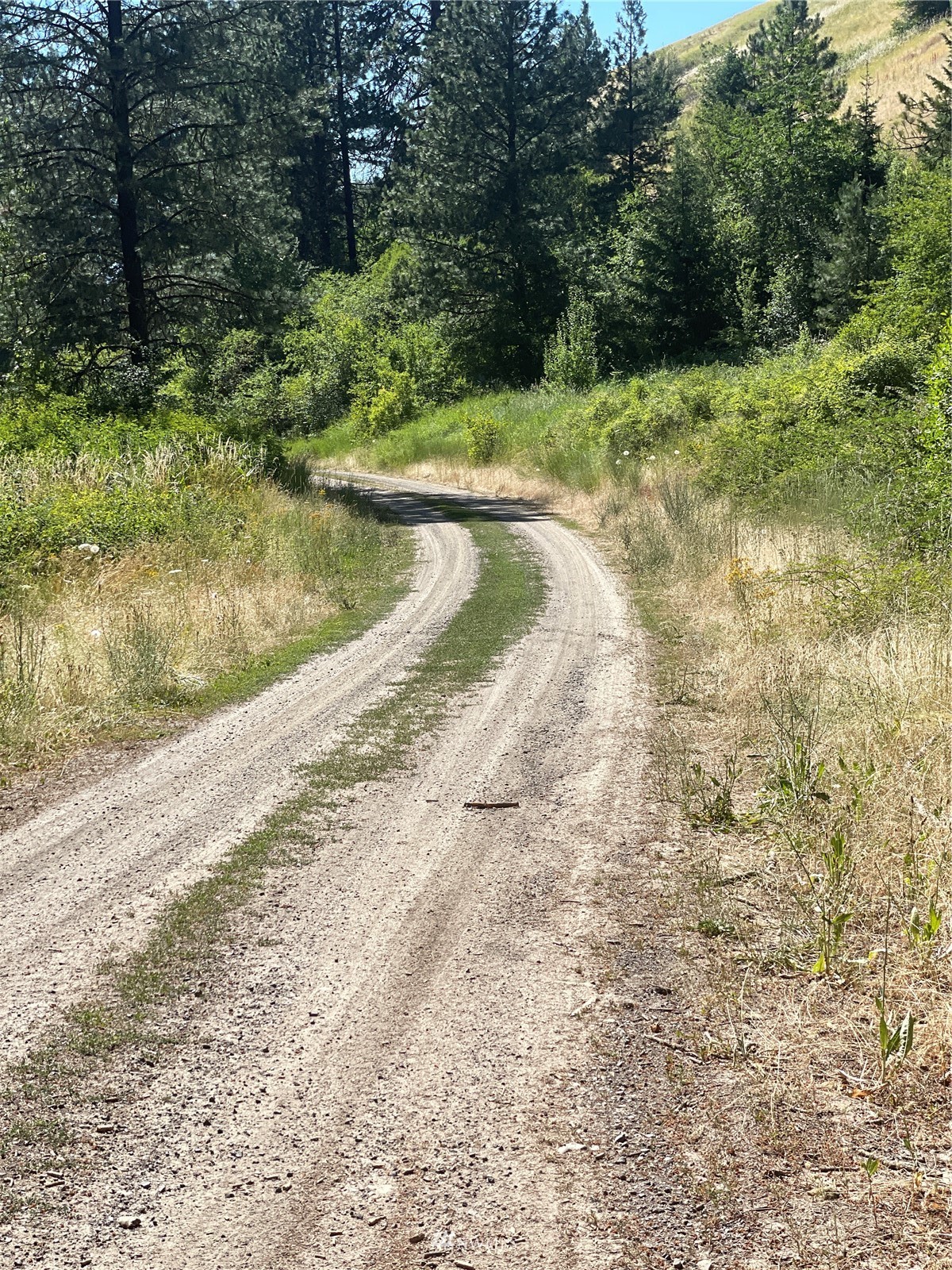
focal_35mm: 52
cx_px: 476
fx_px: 1907
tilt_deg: -7.0
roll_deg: +0.6
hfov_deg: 28.0
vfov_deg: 36.8
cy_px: 635
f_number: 2
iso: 32
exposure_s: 1/1497
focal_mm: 6
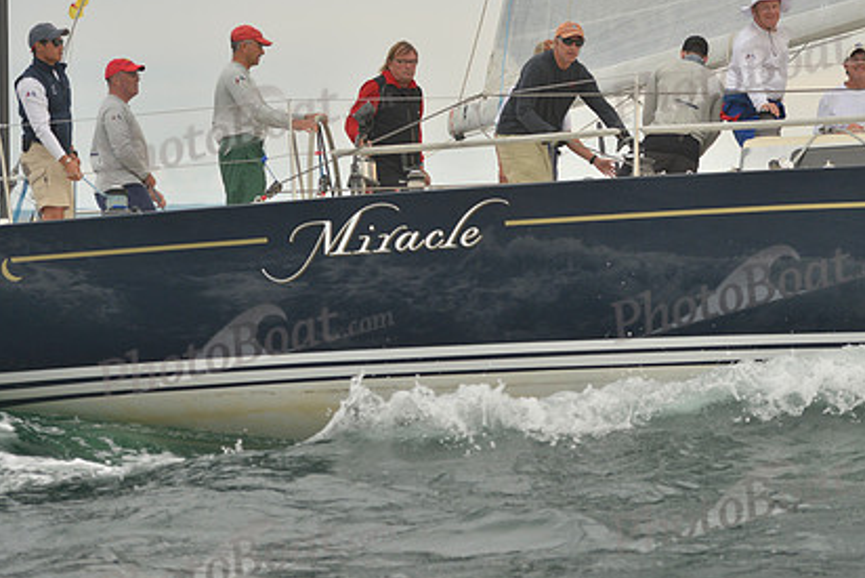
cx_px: 504
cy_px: 209
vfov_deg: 9.9
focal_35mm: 138
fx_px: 3317
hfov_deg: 14.9
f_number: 2.8
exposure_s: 1/640
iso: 400
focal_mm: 98
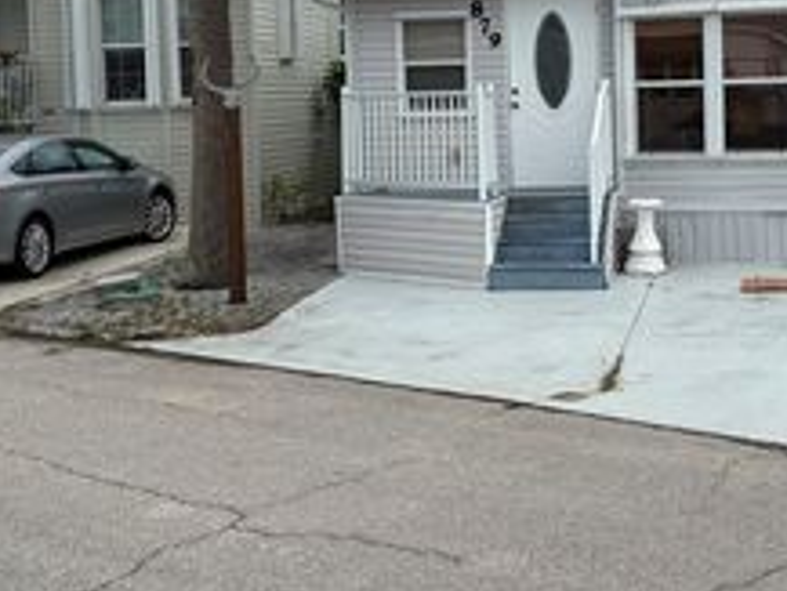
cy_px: 121
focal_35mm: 60
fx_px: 1365
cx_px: 544
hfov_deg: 31.8
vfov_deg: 24.1
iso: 50
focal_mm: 5.96
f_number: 1.6
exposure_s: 1/6329
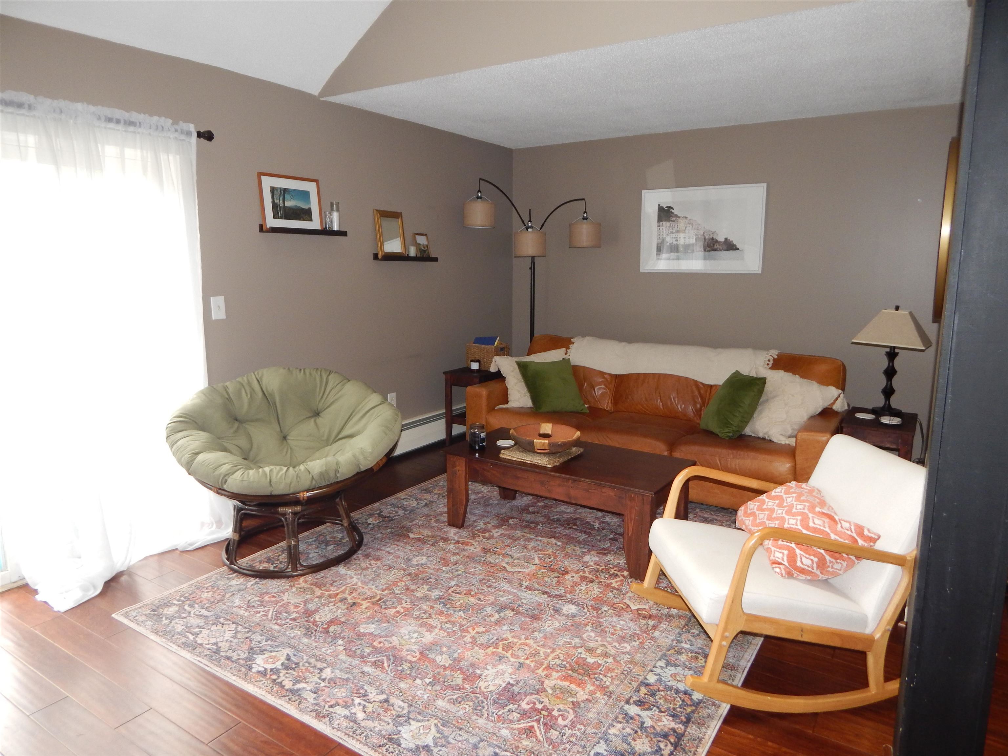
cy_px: 378
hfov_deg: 76.4
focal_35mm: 22
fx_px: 641
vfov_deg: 61.1
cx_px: 504
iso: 200
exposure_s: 1/30
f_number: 3
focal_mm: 4
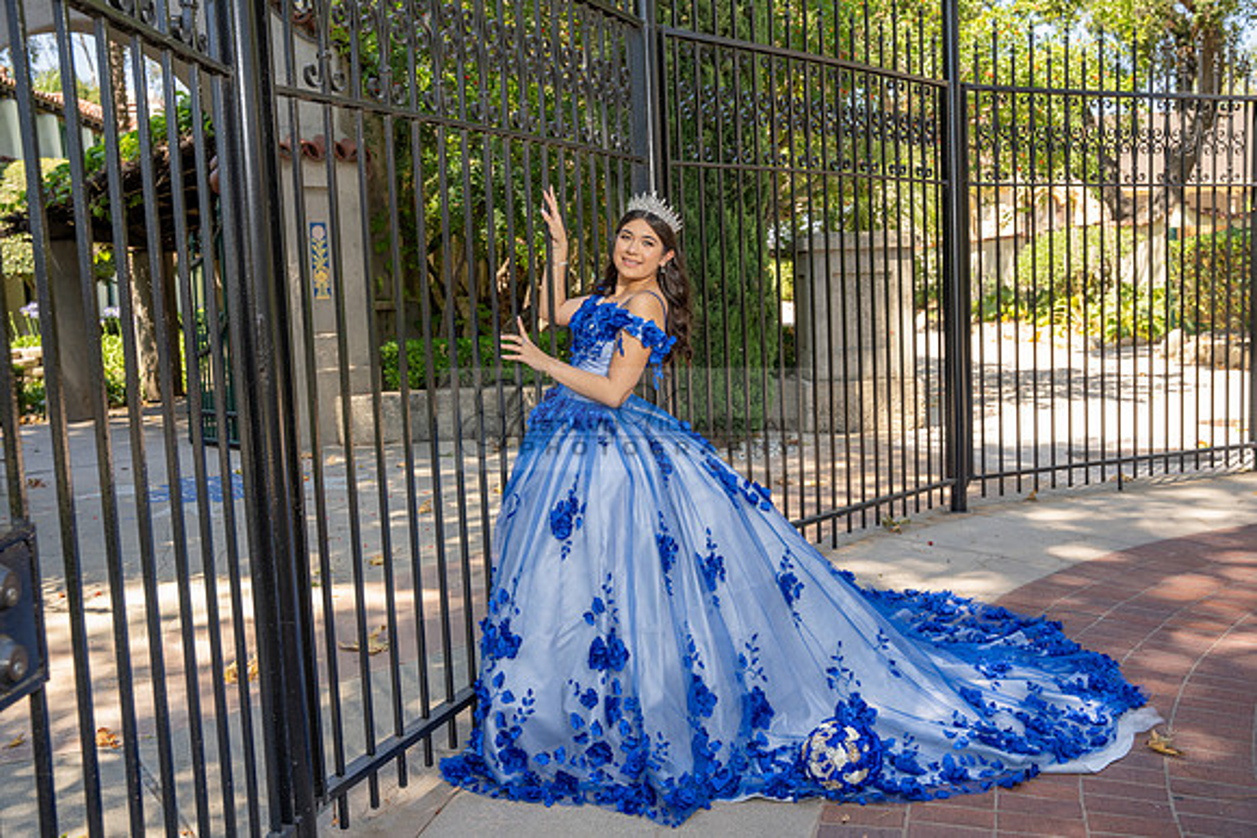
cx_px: 628
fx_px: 1191
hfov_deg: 55.6
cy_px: 419
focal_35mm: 34
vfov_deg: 38.8
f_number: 4.5
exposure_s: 1/200
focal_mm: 34.1
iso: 125
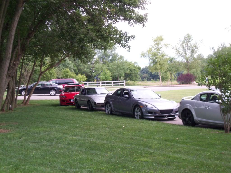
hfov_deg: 25.3
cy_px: 86
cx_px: 116
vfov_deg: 19.1
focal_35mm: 77
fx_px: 514
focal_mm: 12.8
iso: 80
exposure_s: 1/113
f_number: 4.2
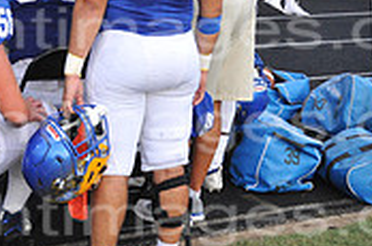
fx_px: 1206
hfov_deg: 17.2
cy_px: -13
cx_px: 26
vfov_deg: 11.5
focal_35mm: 117
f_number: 5.6
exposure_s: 1/320
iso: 3200
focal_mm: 35
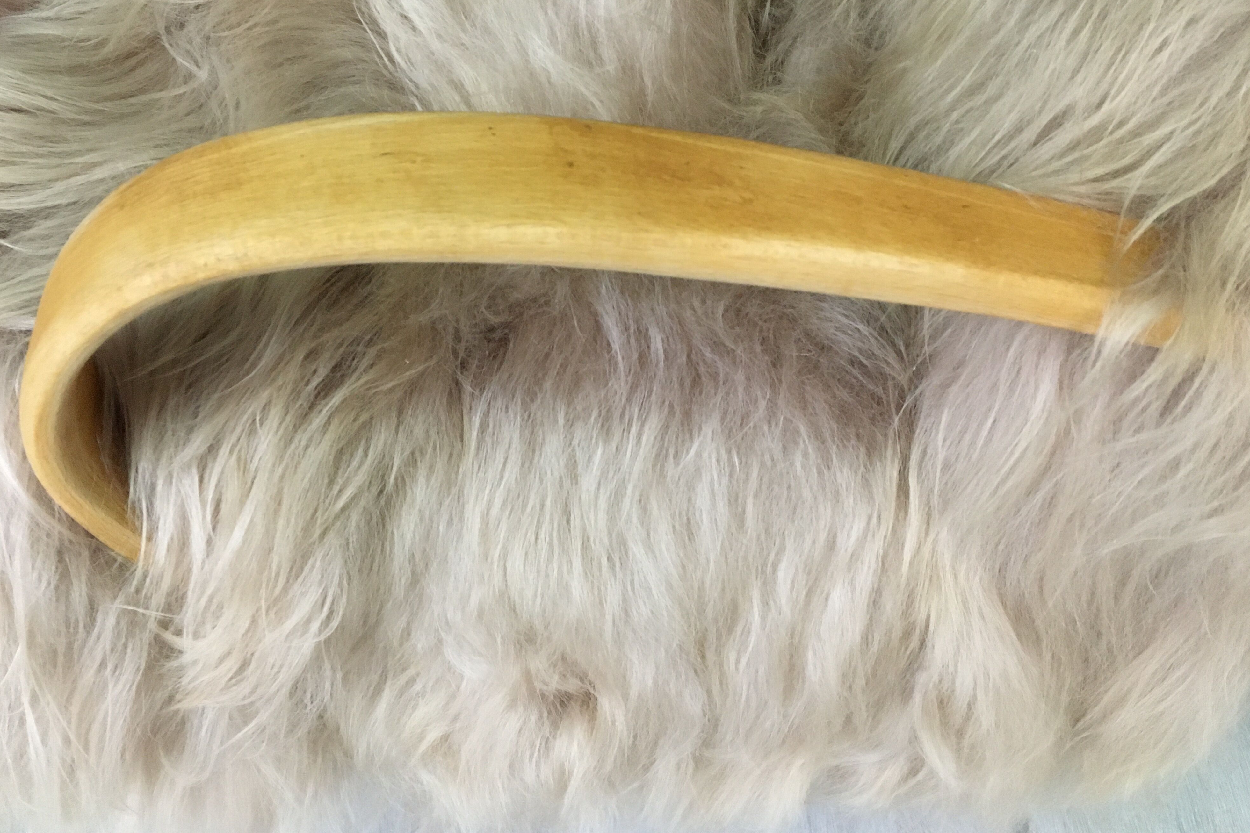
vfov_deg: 42.3
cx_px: 616
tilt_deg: -50.4
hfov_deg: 60.3
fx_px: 1076
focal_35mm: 31
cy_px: 403
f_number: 2.2
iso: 250
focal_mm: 4.15
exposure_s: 1/33
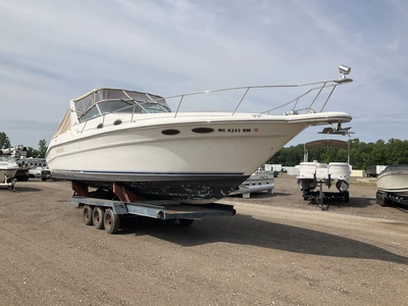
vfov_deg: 48.2
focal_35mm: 29
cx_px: 204
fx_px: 342
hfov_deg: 61.7
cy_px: 153
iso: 25
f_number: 1.8
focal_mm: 3
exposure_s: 1/3534
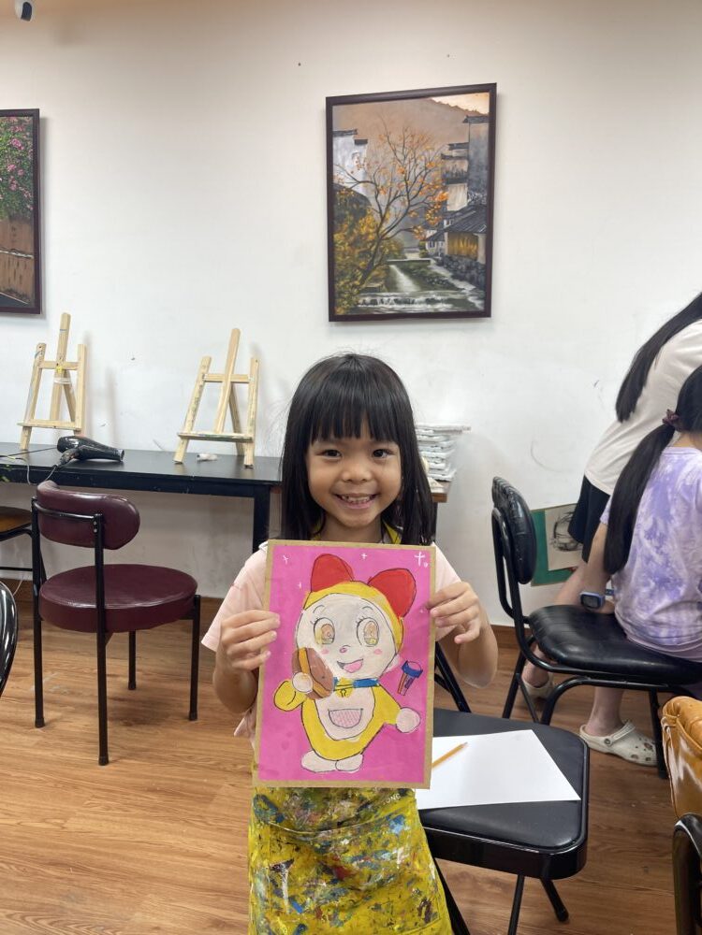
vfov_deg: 69.4
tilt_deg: -8.0
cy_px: 468
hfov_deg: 54.9
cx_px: 351
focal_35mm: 25
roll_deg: -1.9
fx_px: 676
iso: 64
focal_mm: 5.1
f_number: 1.6
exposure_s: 1/100
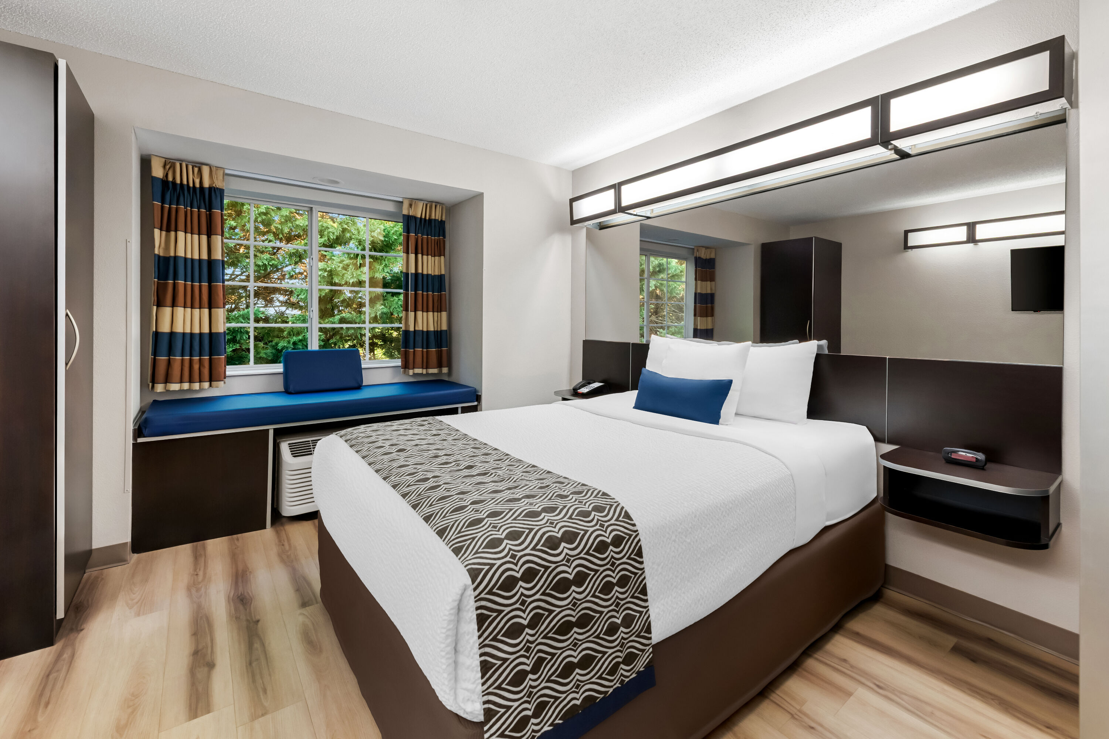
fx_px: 431
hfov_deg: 104.3
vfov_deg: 81.2
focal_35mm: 14
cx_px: 554
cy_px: 370
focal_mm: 14
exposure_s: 1/1.25
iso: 400
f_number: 8
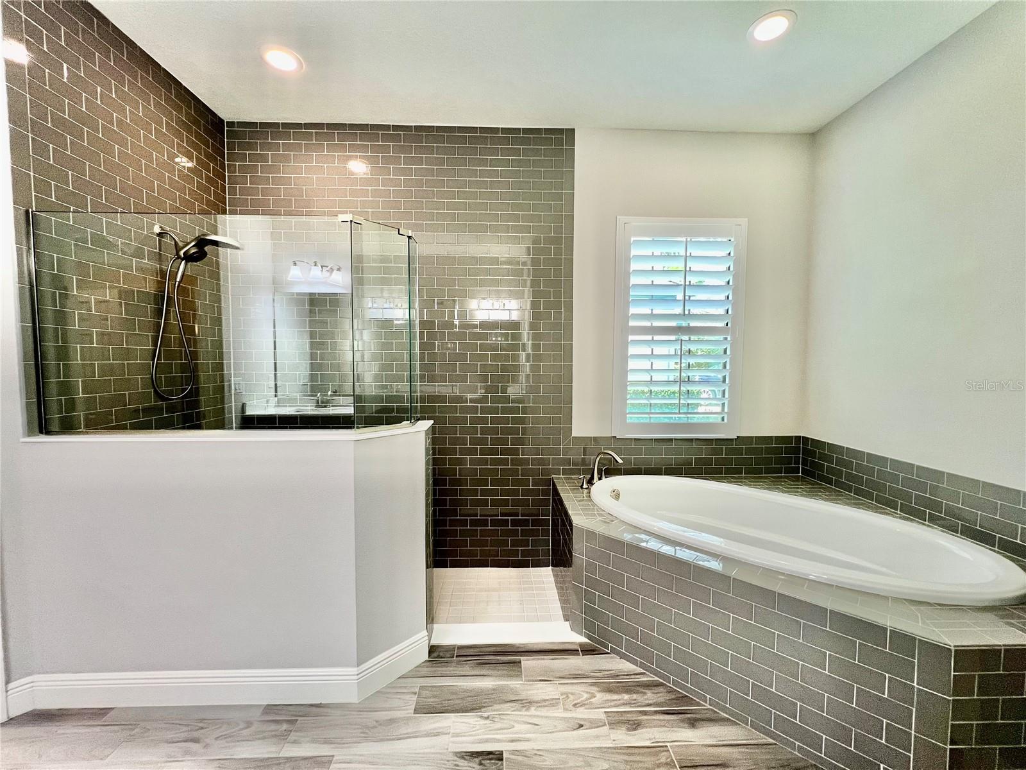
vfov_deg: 89.9
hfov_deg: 106.2
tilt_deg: -3.2
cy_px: 385
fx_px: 385
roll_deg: +0.0
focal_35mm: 13
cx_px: 513
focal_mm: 1.57
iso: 250
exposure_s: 1/120
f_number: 1.8
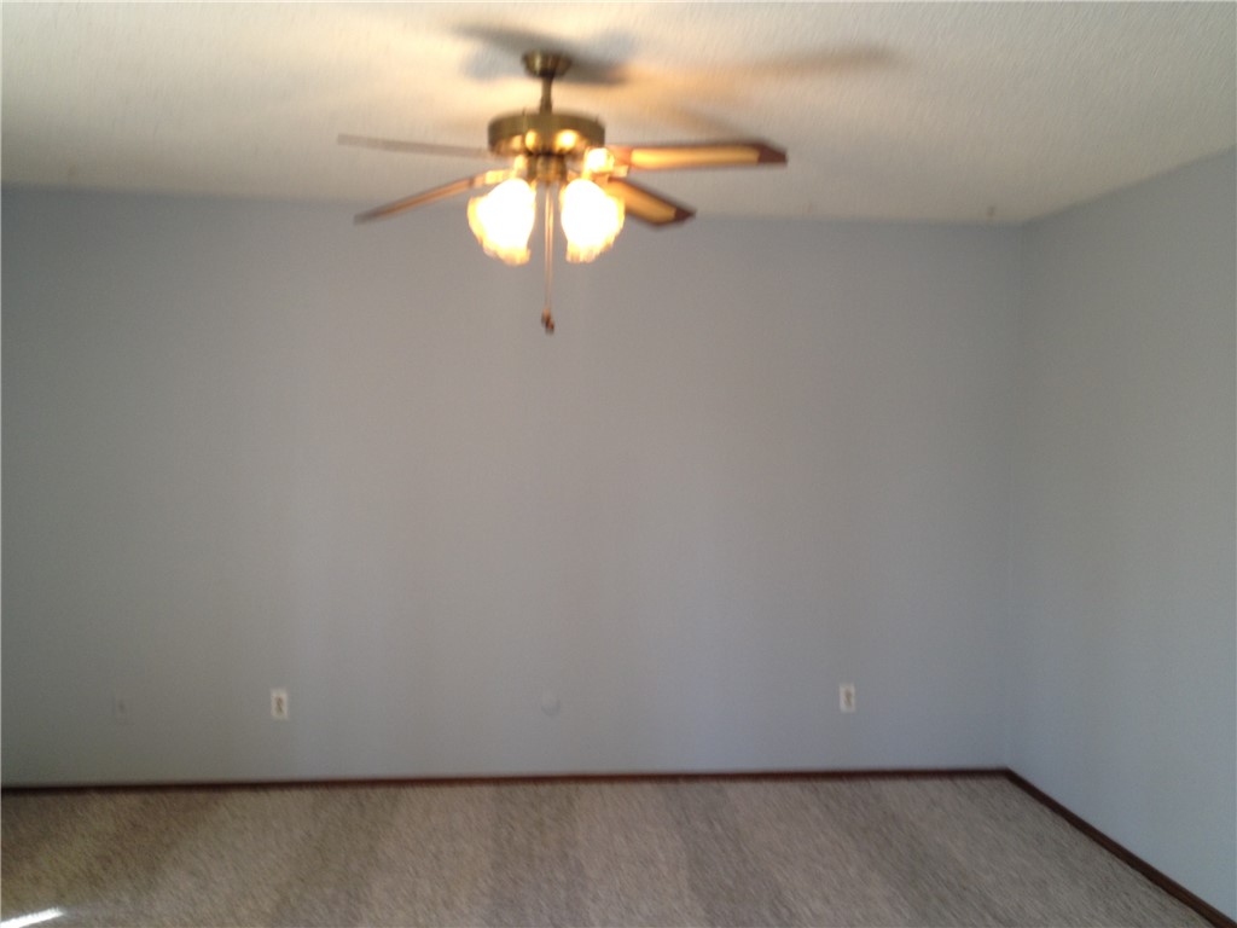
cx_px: 618
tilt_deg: -5.6
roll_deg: -0.3
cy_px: 464
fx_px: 1251
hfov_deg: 52.6
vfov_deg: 40.7
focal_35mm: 35
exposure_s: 1/24
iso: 50
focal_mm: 4.28
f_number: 2.4
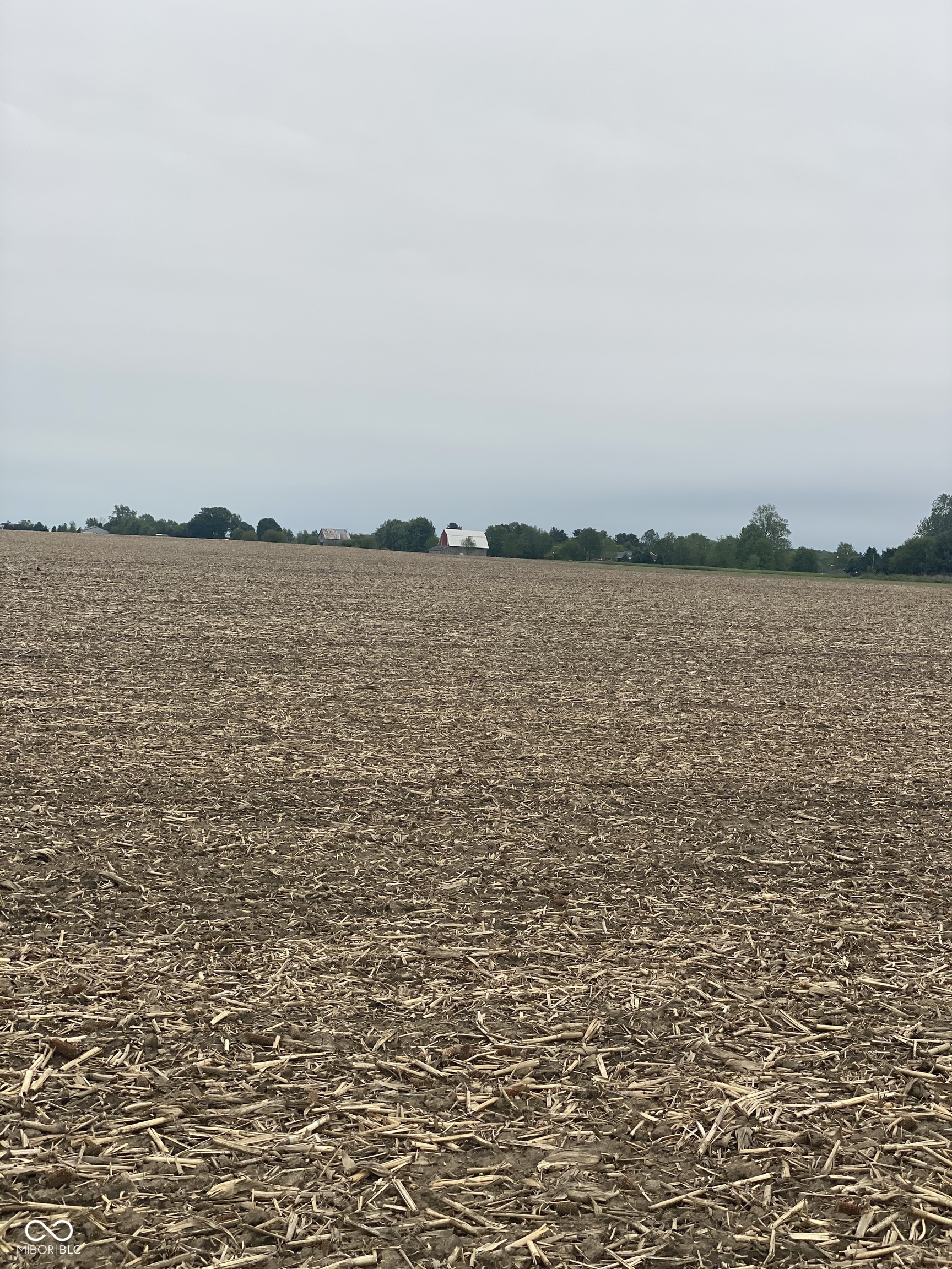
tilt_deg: -3.1
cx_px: 476
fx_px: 1907
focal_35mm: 52
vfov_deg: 36.8
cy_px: 634
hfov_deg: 28.0
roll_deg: -3.7
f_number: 2
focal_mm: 6
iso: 20
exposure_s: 1/1199
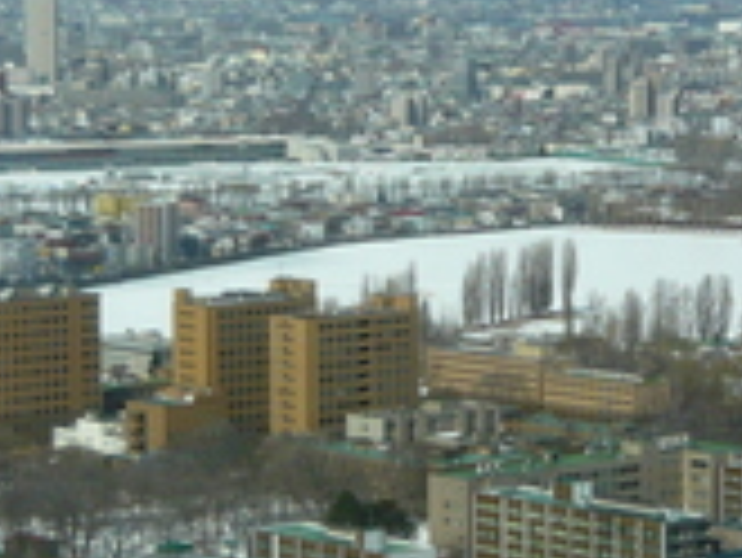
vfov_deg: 9.6
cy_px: 92
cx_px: 715
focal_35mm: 155
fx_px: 3325
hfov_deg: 12.6
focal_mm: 6.3
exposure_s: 1/800
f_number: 2.9
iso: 100
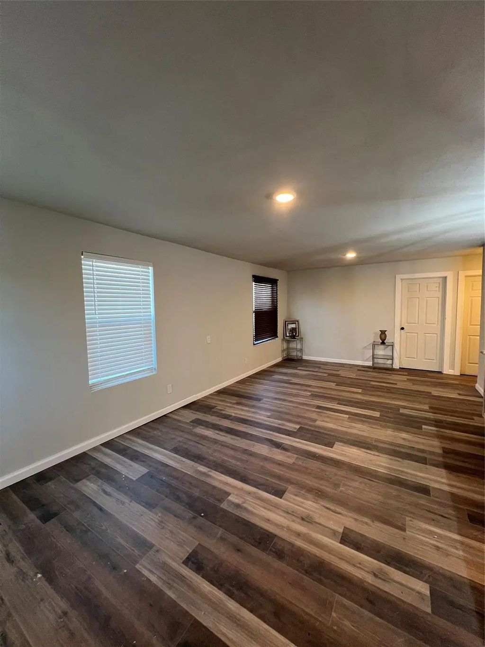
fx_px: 243
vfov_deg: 106.2
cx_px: 242
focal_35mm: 13
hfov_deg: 89.9
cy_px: 324
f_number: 1.8
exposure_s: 1/60
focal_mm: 1.57
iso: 200
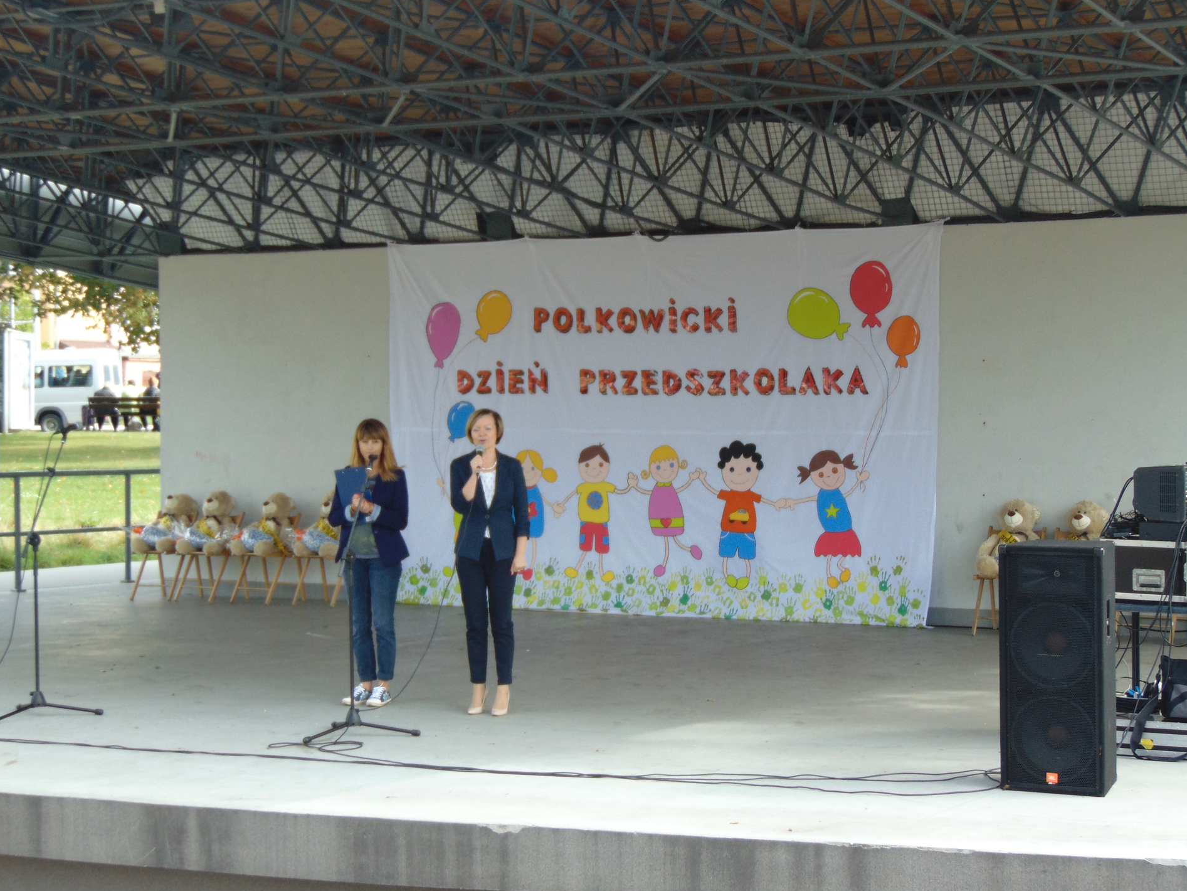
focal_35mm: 72
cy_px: 447
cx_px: 591
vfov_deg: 20.4
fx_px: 2469
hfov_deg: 27.0
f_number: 3.7
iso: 80
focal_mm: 12.8
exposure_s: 1/160
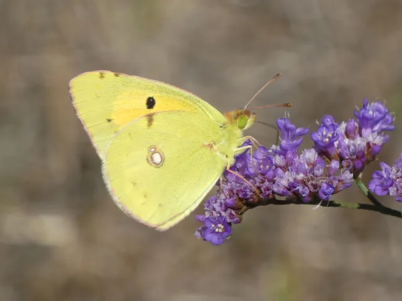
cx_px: 201
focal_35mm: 681
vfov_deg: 2.2
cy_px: 150
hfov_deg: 2.9
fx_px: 7909
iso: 80
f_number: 5.6
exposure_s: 1/250
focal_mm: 121.9
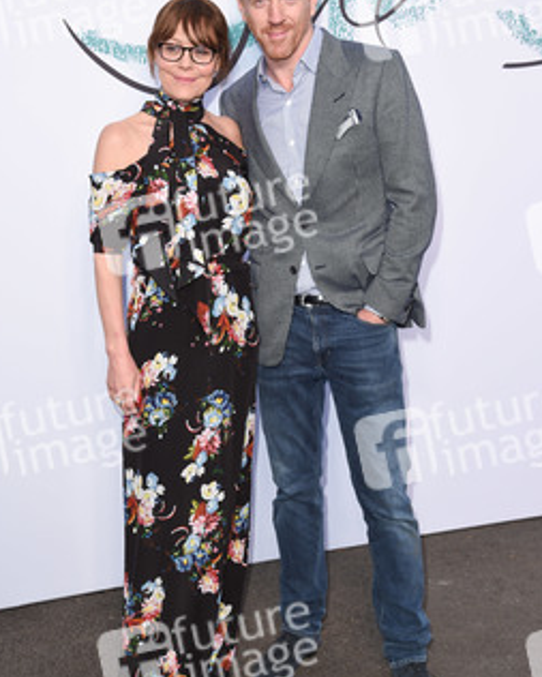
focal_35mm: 57
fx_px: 1142
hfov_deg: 26.7
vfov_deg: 33.0
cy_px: 332
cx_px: 271
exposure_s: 1/250
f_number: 5.6
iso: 800
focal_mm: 48
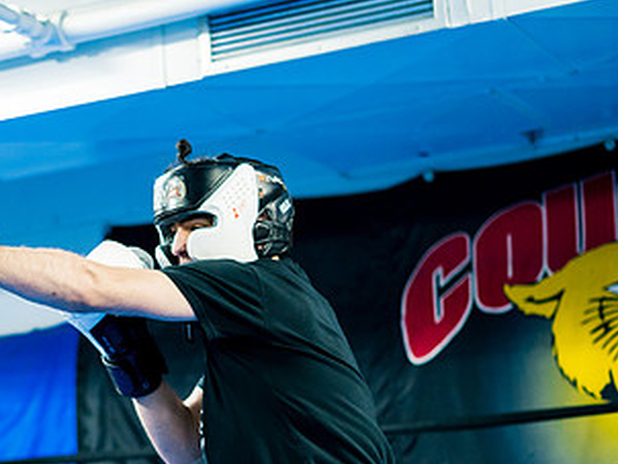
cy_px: 319
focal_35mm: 102
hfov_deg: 19.0
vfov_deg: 14.5
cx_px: 93
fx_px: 1822
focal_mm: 50
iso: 1600
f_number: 1.8
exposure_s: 1/400
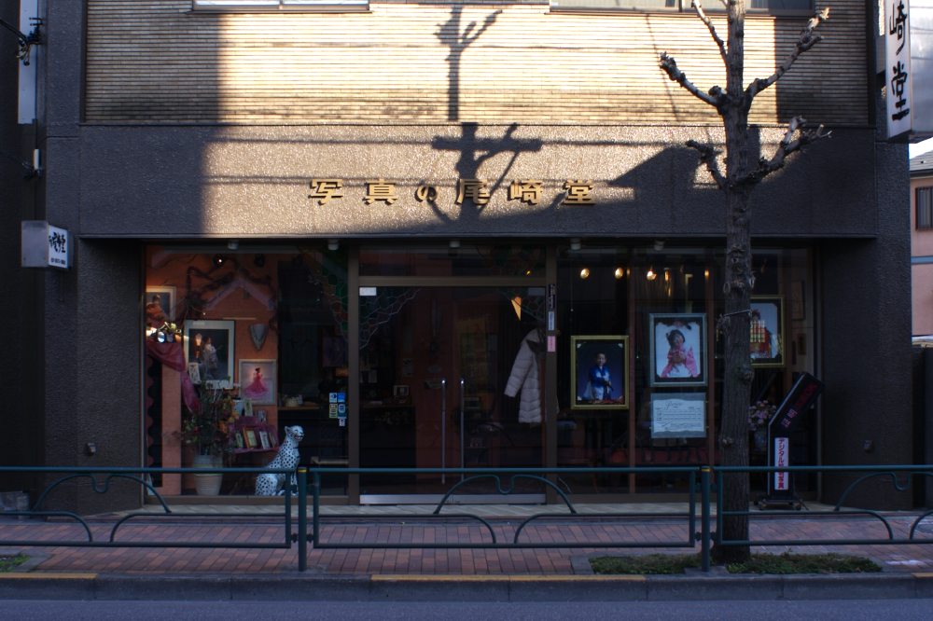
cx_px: 466
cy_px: 310
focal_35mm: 33
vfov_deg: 39.9
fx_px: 855
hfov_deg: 57.2
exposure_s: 1/60
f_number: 6.3
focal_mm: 22
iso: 100
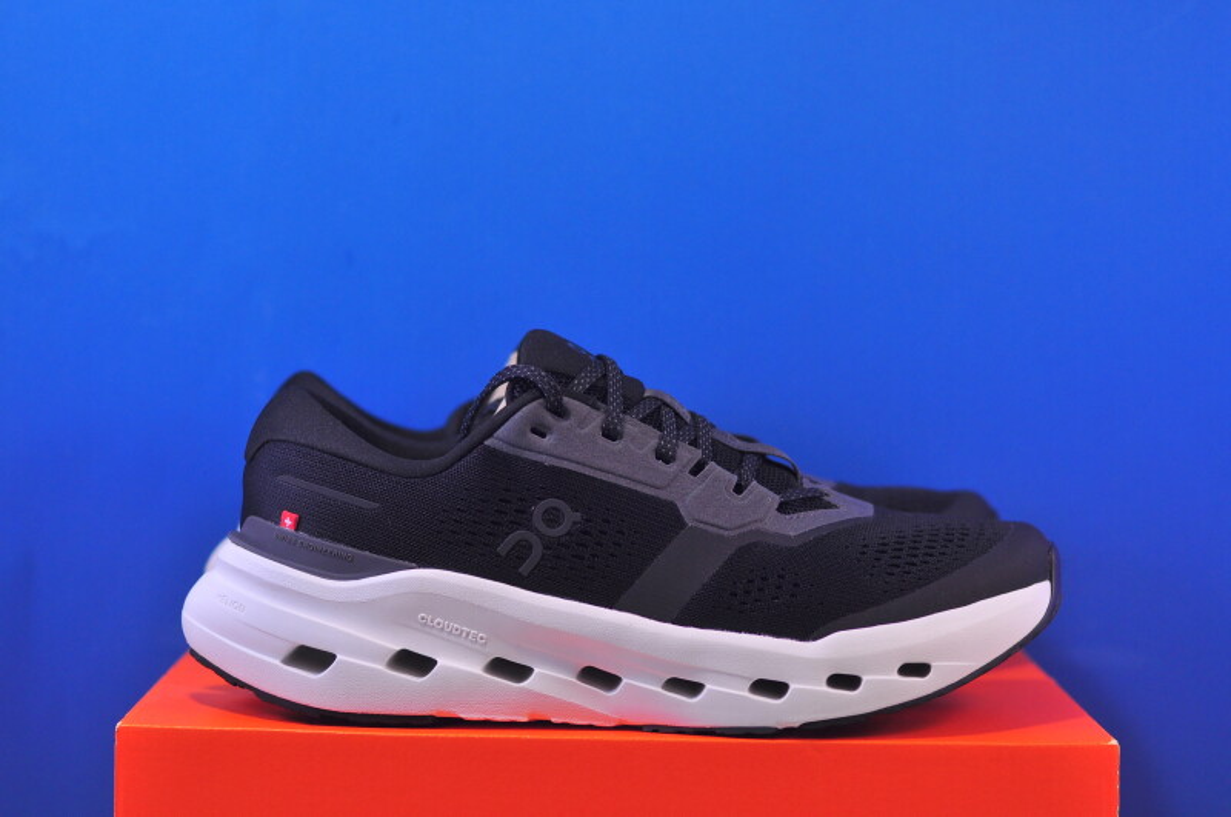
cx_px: 616
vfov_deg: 18.1
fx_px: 2561
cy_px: 408
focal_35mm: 75
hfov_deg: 27.0
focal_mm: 50
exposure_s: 1/320
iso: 250
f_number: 2.5
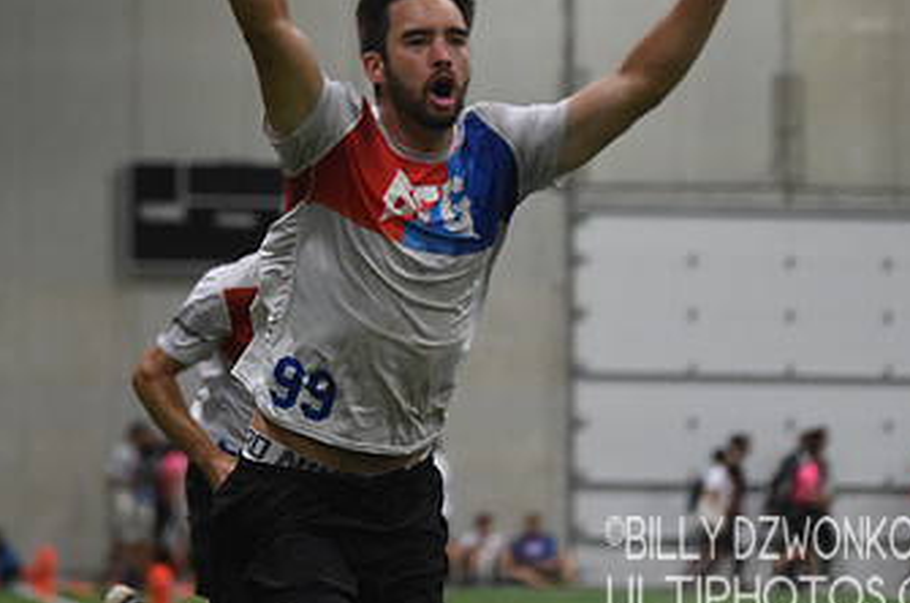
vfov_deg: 7.0
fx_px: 4895
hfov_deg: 10.6
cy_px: 126
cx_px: 432
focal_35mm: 194
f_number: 2.8
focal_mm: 112
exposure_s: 1/640
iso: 10000
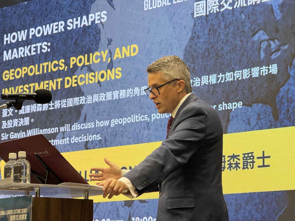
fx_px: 1023
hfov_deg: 16.4
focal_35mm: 120
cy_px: 110
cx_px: 148
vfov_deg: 12.3
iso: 200
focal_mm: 15.66
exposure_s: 1/60
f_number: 2.8
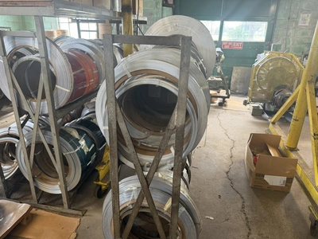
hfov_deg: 71.6
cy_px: 120
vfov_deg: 56.8
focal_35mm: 24
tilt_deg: -20.6
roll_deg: -3.9
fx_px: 220
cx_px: 159
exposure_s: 1/60
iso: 160
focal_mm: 6.76
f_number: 1.78
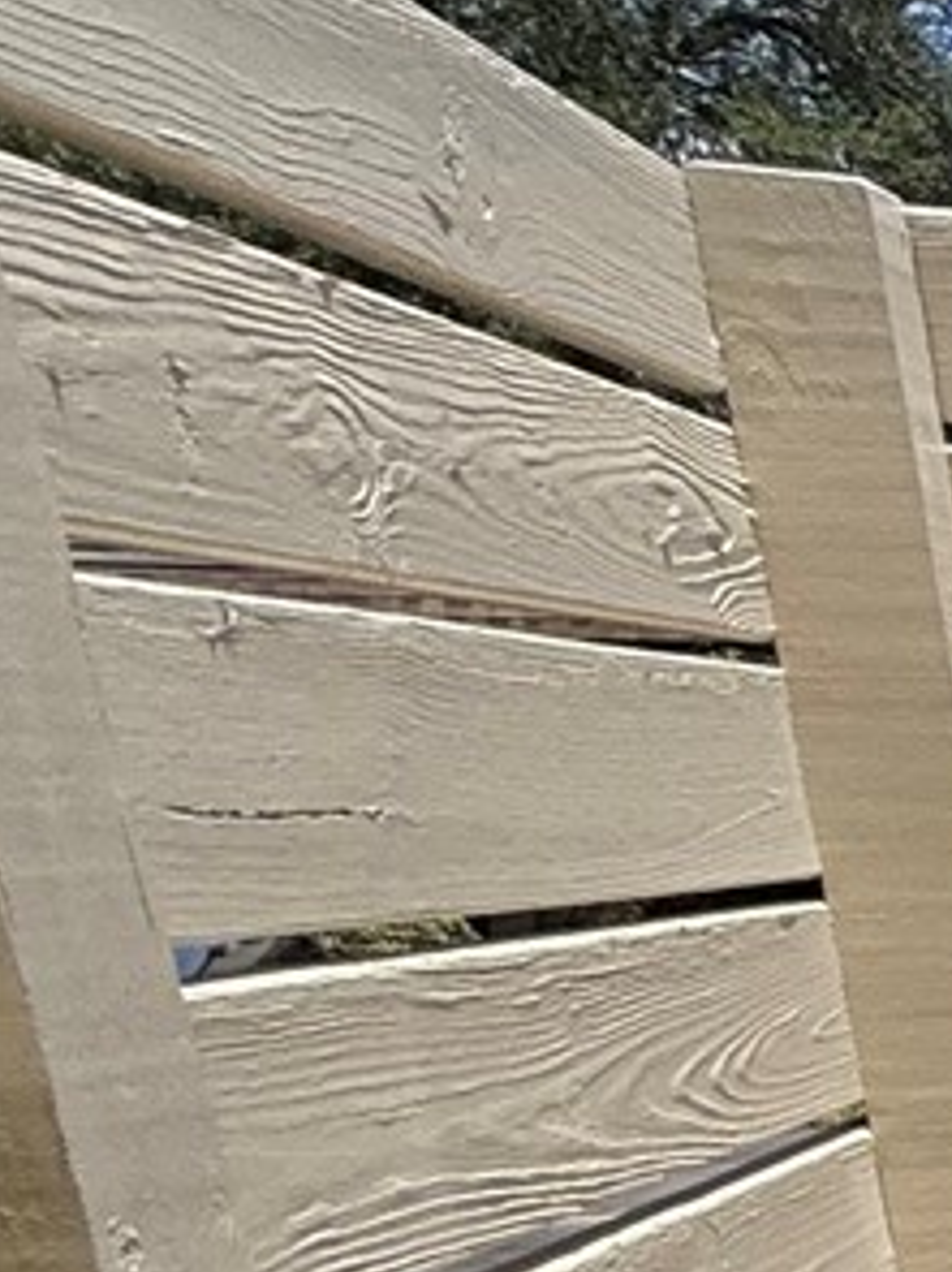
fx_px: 2789
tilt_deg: -10.9
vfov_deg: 24.2
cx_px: 3429
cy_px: 1345
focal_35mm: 76
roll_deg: +0.0
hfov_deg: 9.3
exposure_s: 1/1572
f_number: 2.2
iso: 50
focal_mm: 2.22
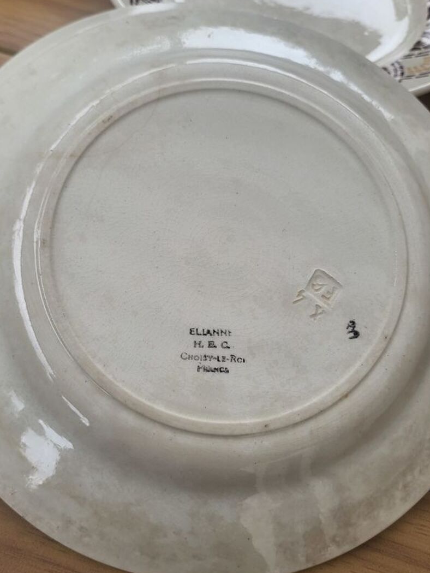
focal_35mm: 33
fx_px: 546
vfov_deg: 55.3
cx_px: 194
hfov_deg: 42.9
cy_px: 289
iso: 40
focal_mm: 5.4
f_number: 1.8
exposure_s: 1/217
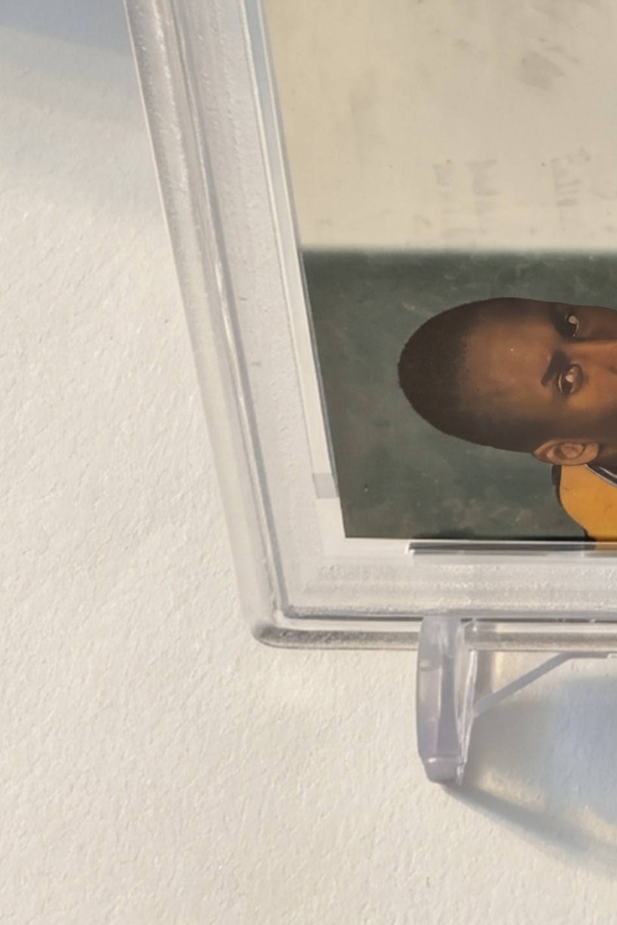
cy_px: -402
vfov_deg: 22.6
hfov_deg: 17.2
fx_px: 1954
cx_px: 724
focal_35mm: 76
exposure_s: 1/24
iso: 704
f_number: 1.89
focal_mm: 5.43
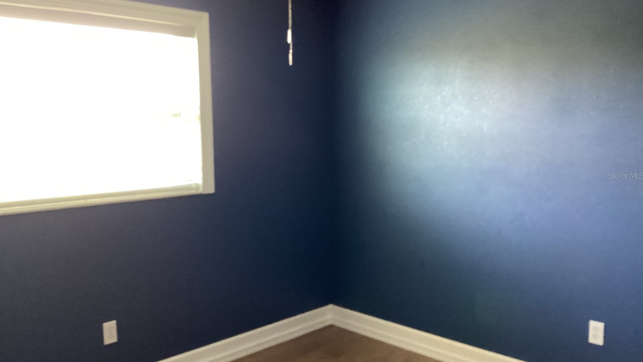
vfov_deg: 34.7
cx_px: 322
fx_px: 580
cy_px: 175
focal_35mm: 34
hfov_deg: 58.0
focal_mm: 3.3
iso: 320
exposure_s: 1/30
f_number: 2.4
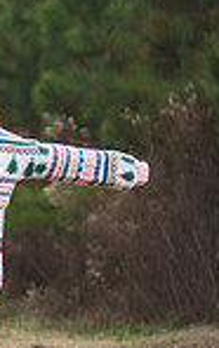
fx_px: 3263
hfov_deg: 3.7
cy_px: 123
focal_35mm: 343
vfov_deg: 6.1
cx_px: -433
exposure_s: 1/320
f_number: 2.8
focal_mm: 86
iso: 800
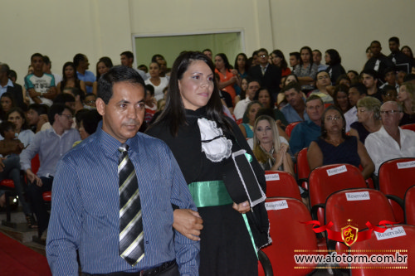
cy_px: 138
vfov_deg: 16.5
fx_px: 951
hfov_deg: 24.6
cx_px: 208
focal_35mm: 82
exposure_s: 1/60
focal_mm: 55
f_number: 5.6
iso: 3200
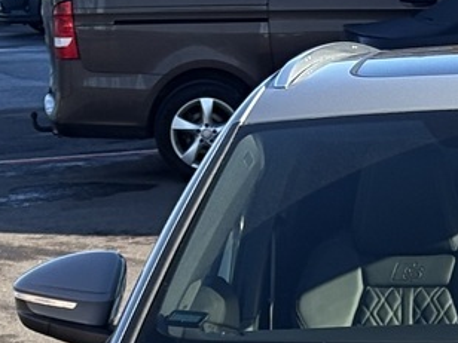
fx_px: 3215
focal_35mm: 243
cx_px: 510
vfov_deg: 6.0
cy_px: 637
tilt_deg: -10.7
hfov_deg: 8.1
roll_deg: -0.1
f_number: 1.6
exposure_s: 1/1048
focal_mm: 5.96
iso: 40
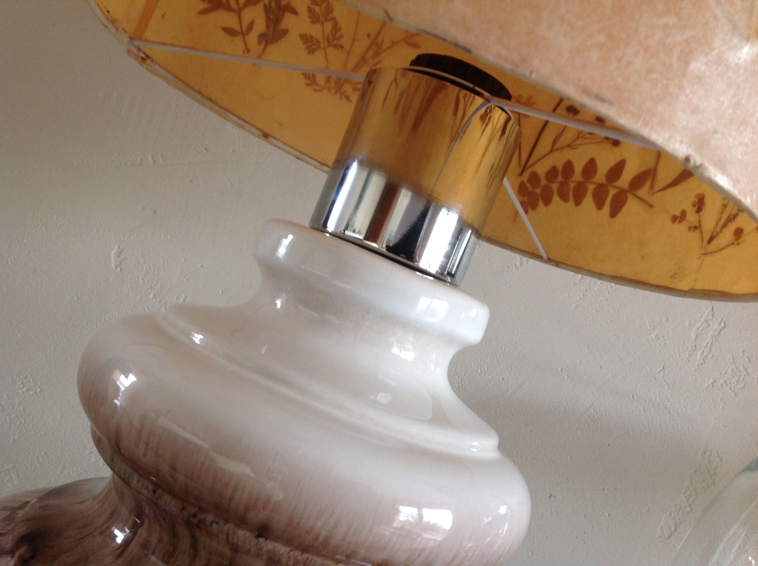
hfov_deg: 52.7
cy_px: 283
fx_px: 765
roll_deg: -22.6
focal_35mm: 35
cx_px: 379
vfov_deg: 40.6
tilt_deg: +0.9
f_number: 2.4
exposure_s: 1/15
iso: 80
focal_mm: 4.28
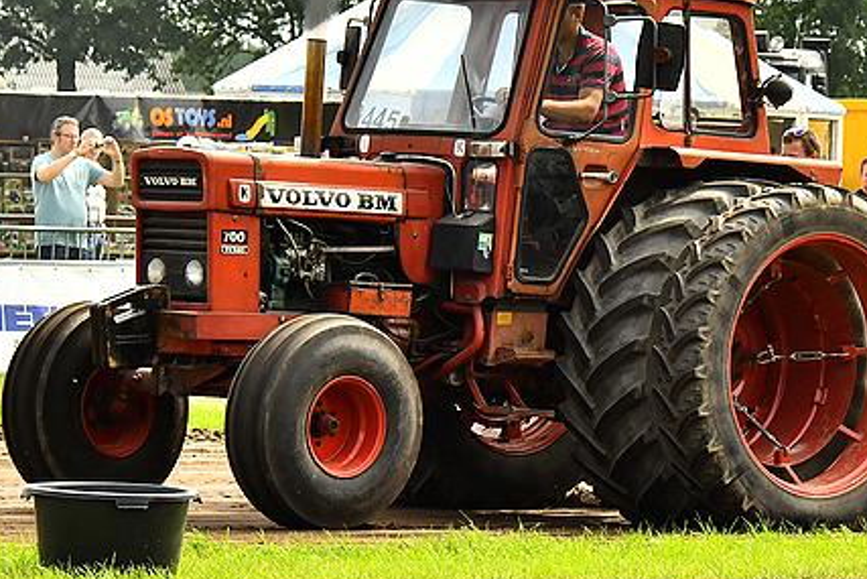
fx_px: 6769
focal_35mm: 281
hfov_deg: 7.3
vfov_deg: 4.9
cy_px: 206
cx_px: 538
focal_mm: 100
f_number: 9
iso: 500
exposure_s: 1/1000
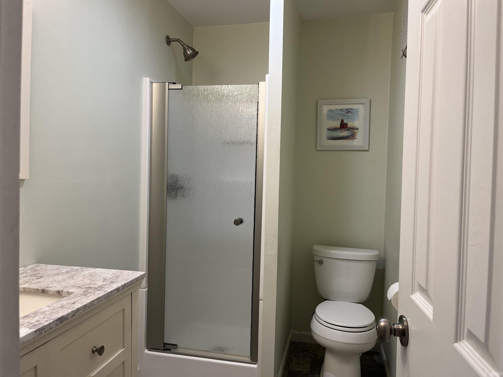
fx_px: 378
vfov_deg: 53.1
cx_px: 252
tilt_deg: -2.3
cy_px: 188
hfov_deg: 67.3
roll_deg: -0.3
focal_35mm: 26
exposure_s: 1/120
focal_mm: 5.1
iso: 125
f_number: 1.6
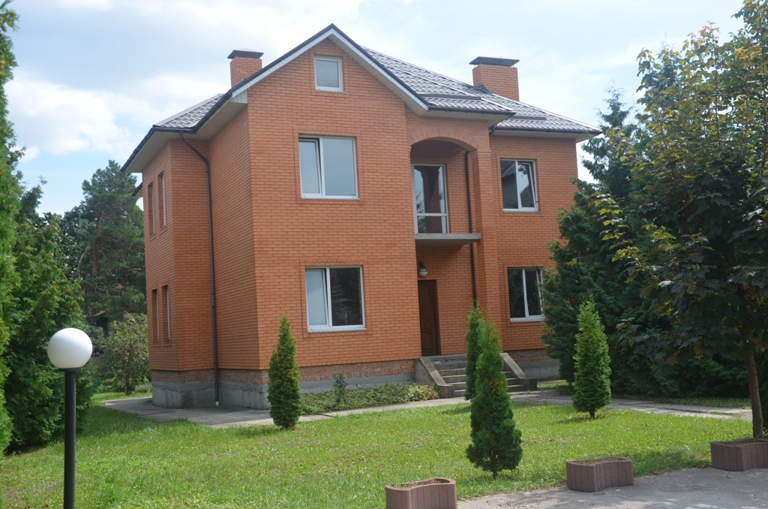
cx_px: 384
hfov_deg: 49.6
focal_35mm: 39
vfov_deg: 34.1
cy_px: 254
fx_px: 830
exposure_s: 1/250
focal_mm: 26
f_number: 8
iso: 140
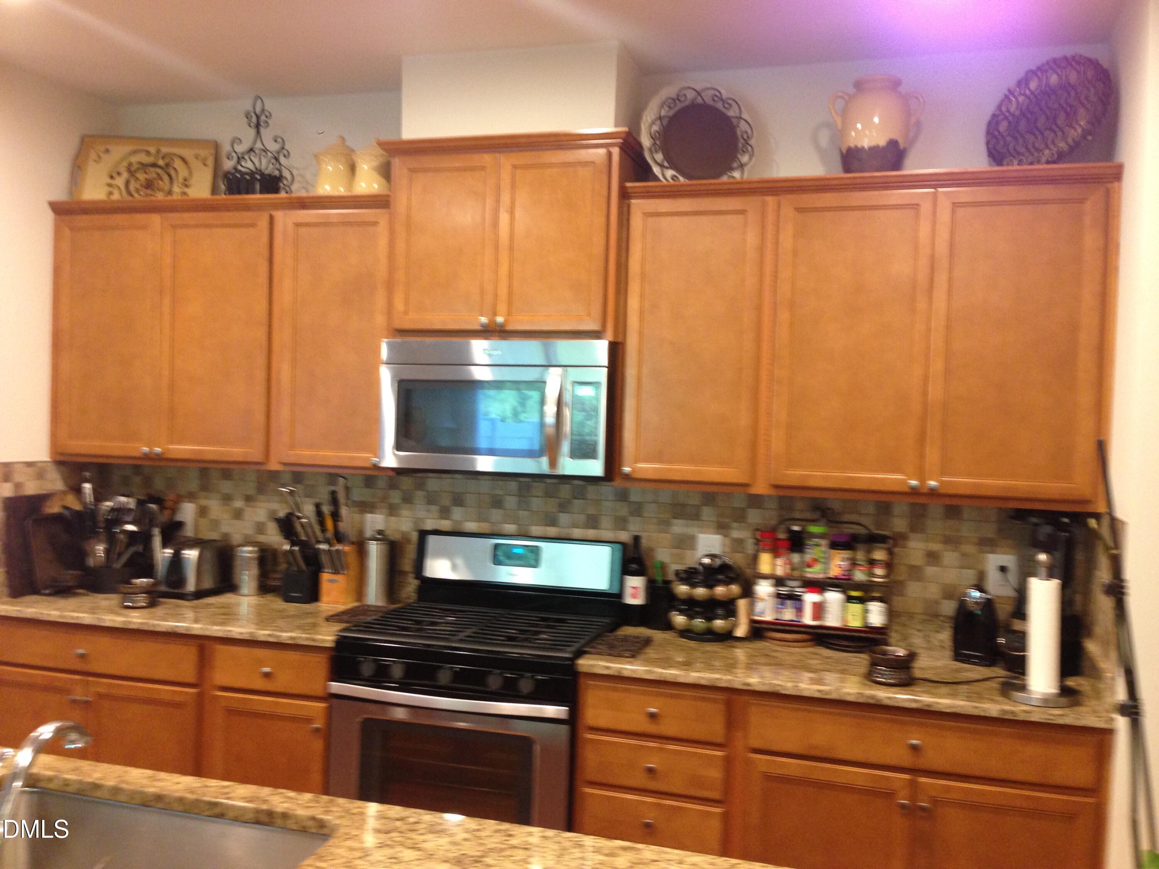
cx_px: 580
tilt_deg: +0.6
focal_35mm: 33
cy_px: 434
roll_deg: -0.8
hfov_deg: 55.4
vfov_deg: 42.9
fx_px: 1105
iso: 160
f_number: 2.4
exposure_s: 1/20
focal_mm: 4.12
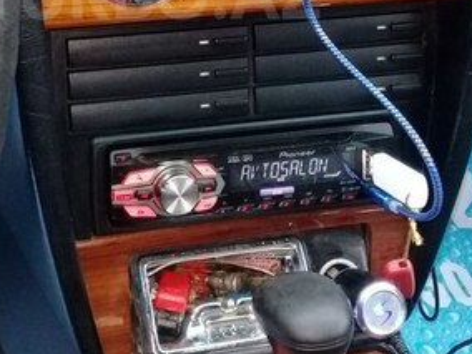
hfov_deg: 26.8
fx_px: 982
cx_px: 150
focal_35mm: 72
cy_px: -6
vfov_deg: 19.8
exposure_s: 1/33
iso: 200
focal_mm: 3.3
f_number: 2.2
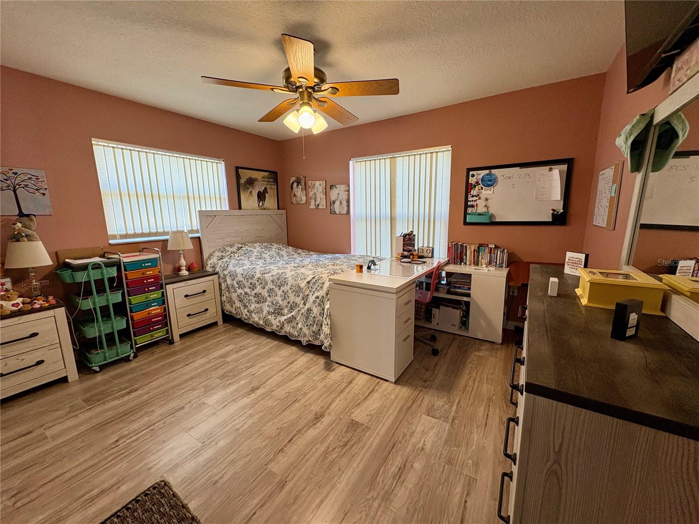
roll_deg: +1.4
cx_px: 350
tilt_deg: -9.5
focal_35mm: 14
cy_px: 262
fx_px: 283
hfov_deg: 102.1
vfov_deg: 85.7
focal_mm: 2.22
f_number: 2.2
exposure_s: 1/60
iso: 160
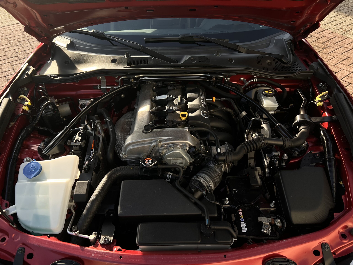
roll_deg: +0.3
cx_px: 176
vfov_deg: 53.1
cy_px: 132
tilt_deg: -43.6
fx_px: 265
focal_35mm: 26
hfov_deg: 67.3
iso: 50
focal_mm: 5.7
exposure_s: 1/526
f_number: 1.5
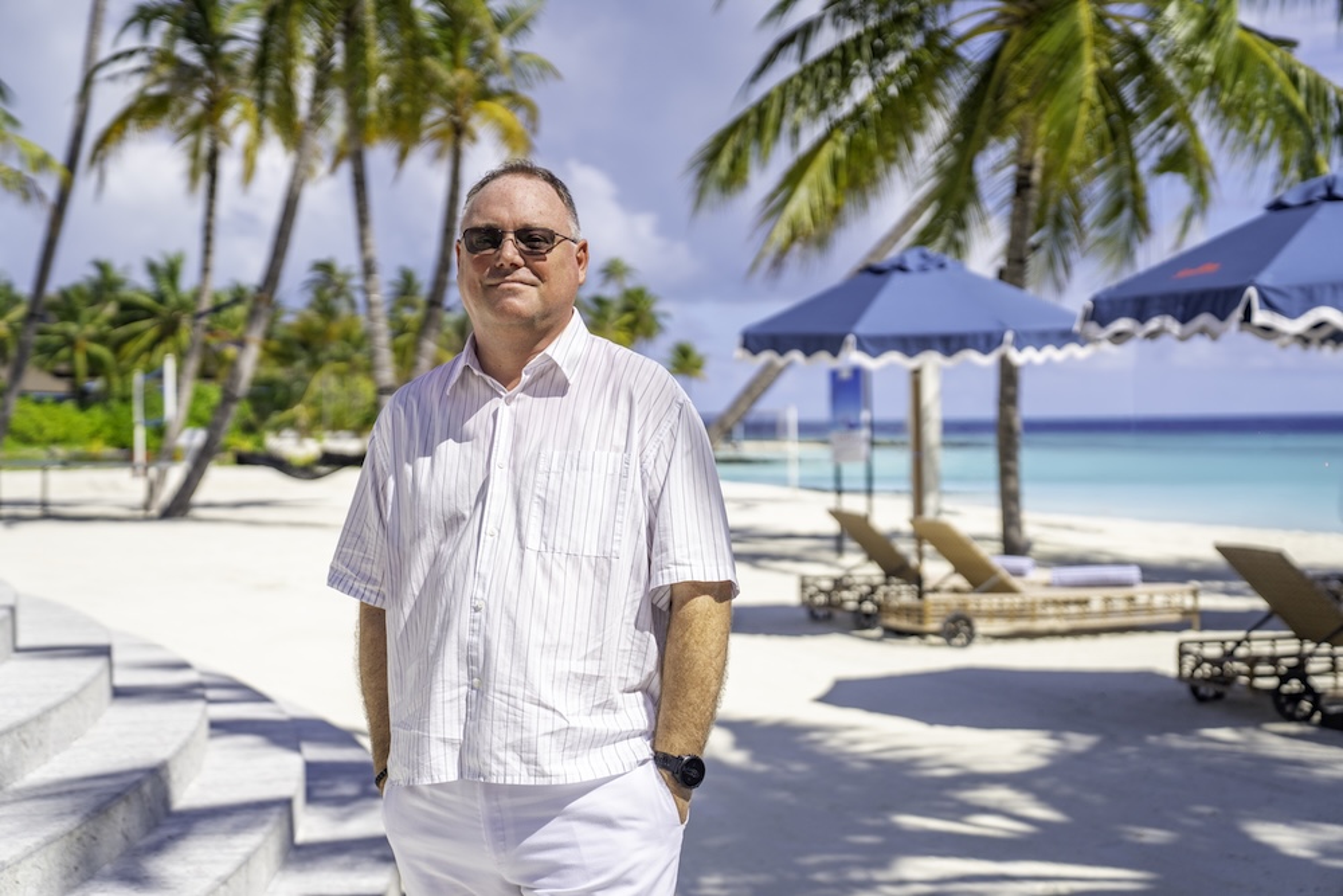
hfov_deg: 36.2
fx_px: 2052
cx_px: 672
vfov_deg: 24.6
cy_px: 448
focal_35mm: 55
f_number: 2.8
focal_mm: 55
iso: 250
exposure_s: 1/8000
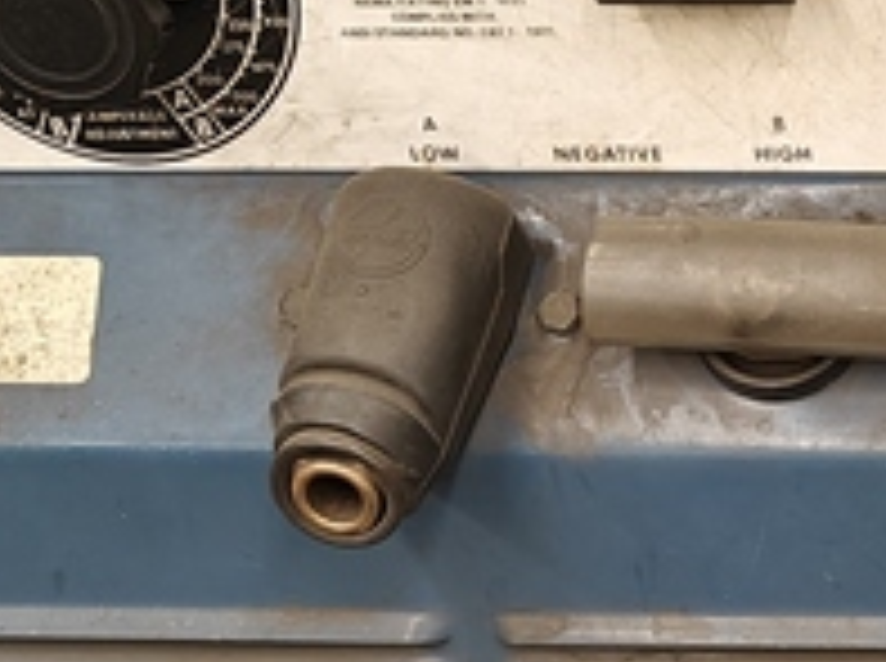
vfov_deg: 11.8
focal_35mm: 125
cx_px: 1210
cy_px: 572
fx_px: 3194
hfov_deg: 15.0
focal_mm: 5.59
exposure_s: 1/60
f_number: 1.8
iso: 400
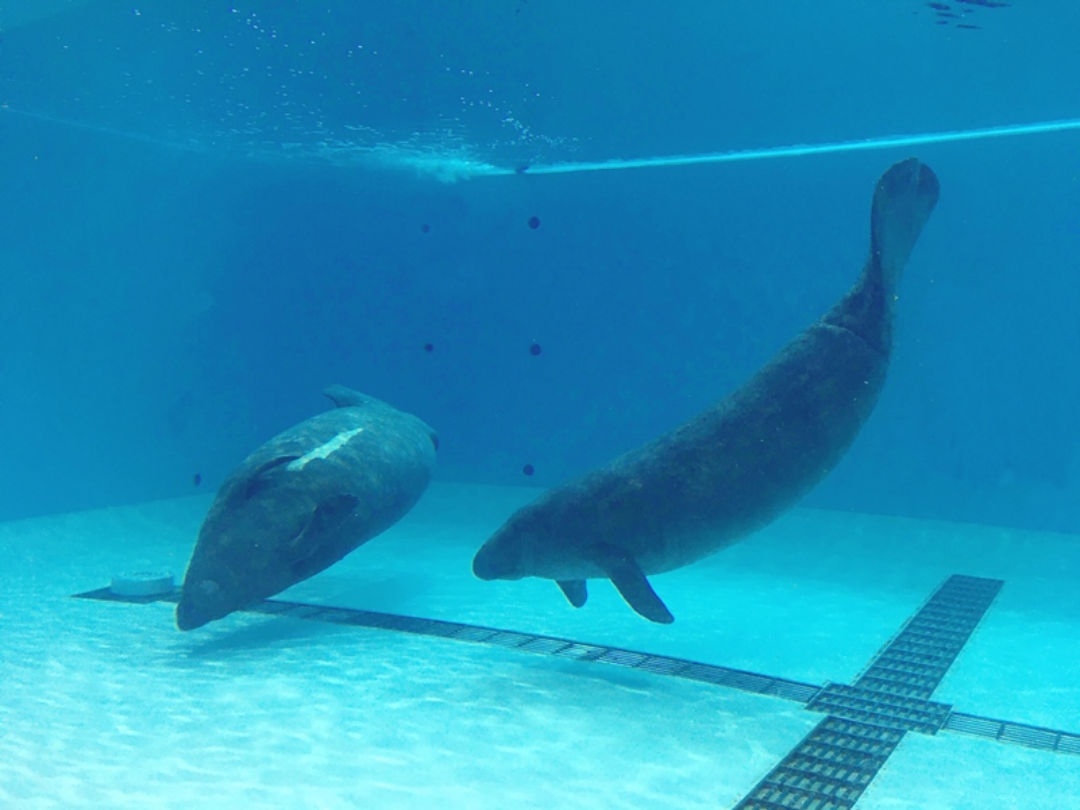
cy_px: 405
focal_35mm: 29
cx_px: 540
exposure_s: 1/30
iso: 25
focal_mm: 4.15
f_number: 2.2
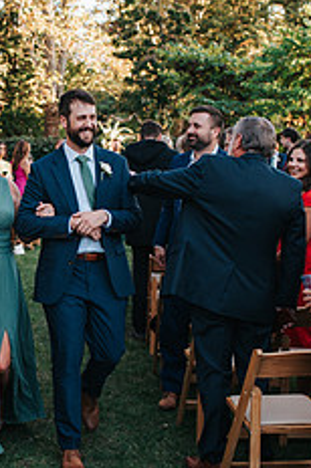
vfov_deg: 29.7
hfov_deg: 19.6
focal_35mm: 68
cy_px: 230
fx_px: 884
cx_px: 26
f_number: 3.2
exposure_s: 1/800
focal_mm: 35
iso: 1000
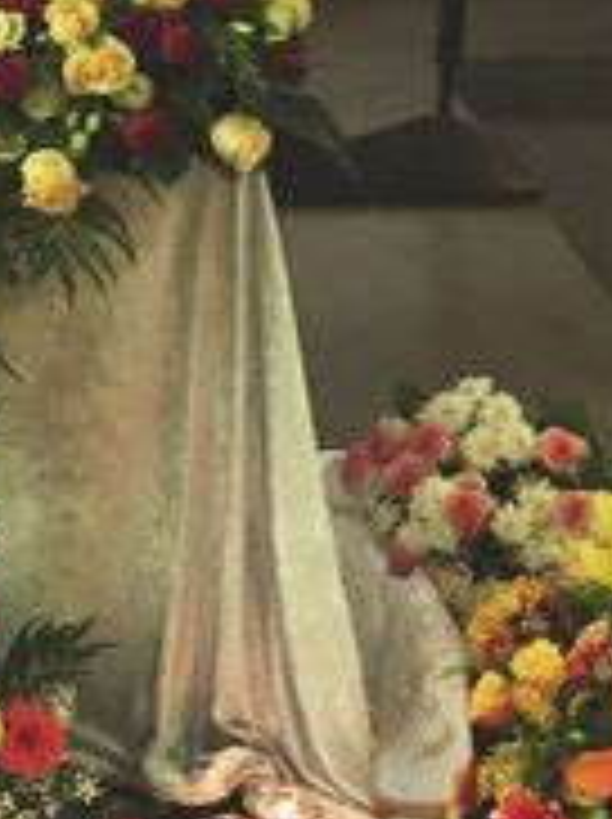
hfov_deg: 13.7
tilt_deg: -21.4
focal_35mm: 105
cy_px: 322
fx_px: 2481
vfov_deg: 18.7
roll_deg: +0.2
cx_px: -104
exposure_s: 1/25
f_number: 2.2
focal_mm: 4.15
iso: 250
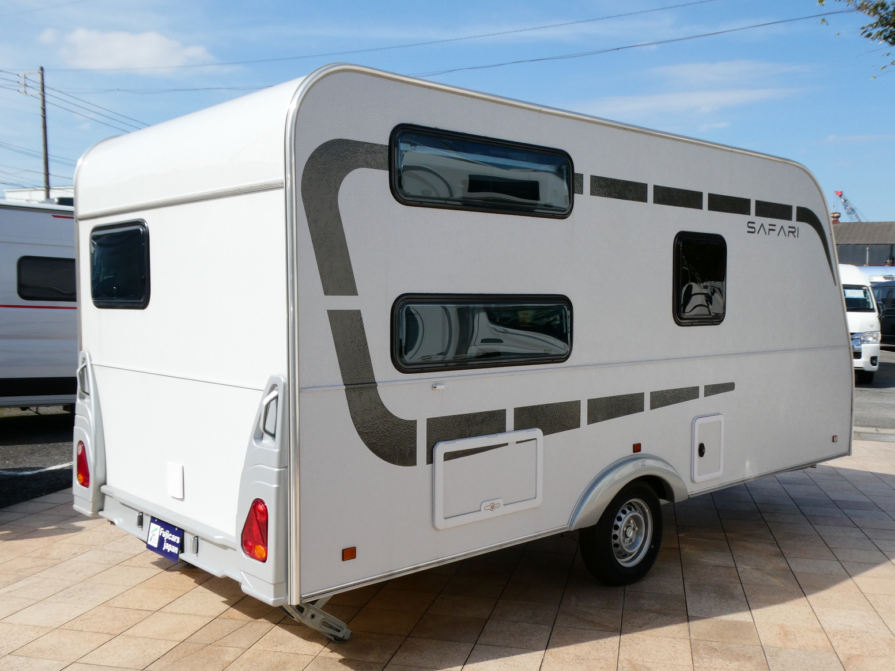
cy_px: 345
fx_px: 879
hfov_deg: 53.9
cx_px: 436
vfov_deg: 41.8
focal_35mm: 34
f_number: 4
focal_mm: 5.8
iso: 80
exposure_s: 1/1000
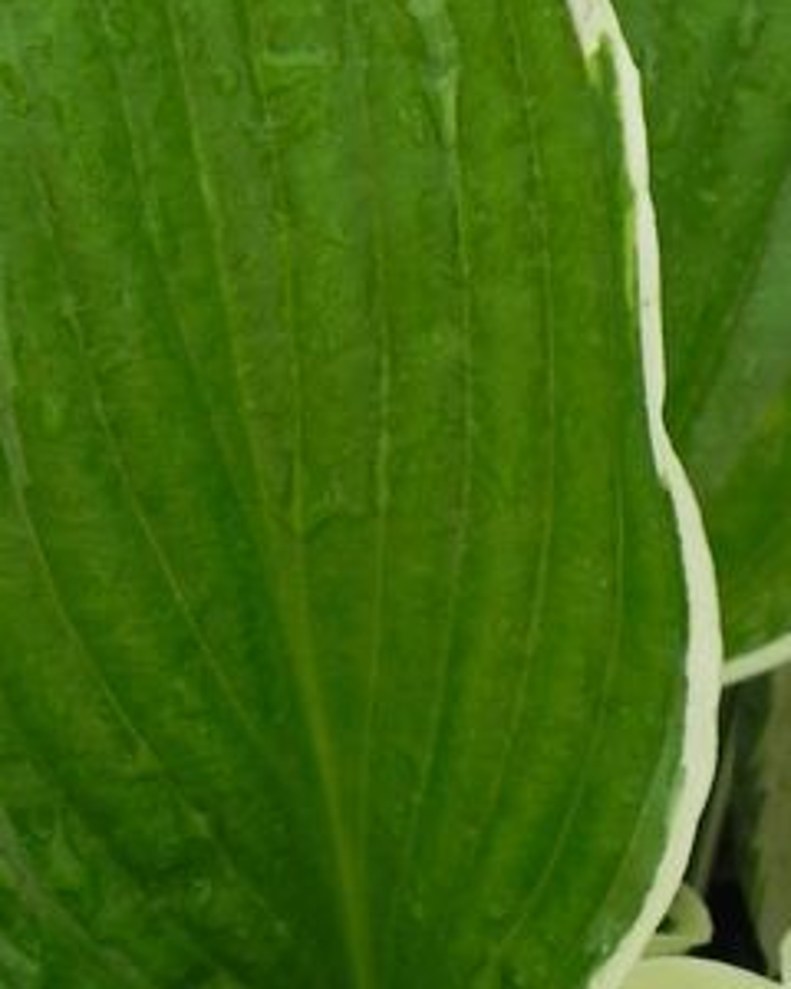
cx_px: 13
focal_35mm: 172
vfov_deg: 11.2
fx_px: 5033
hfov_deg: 8.9
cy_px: 359
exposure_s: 1/100
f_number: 4
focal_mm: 11.8
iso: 160
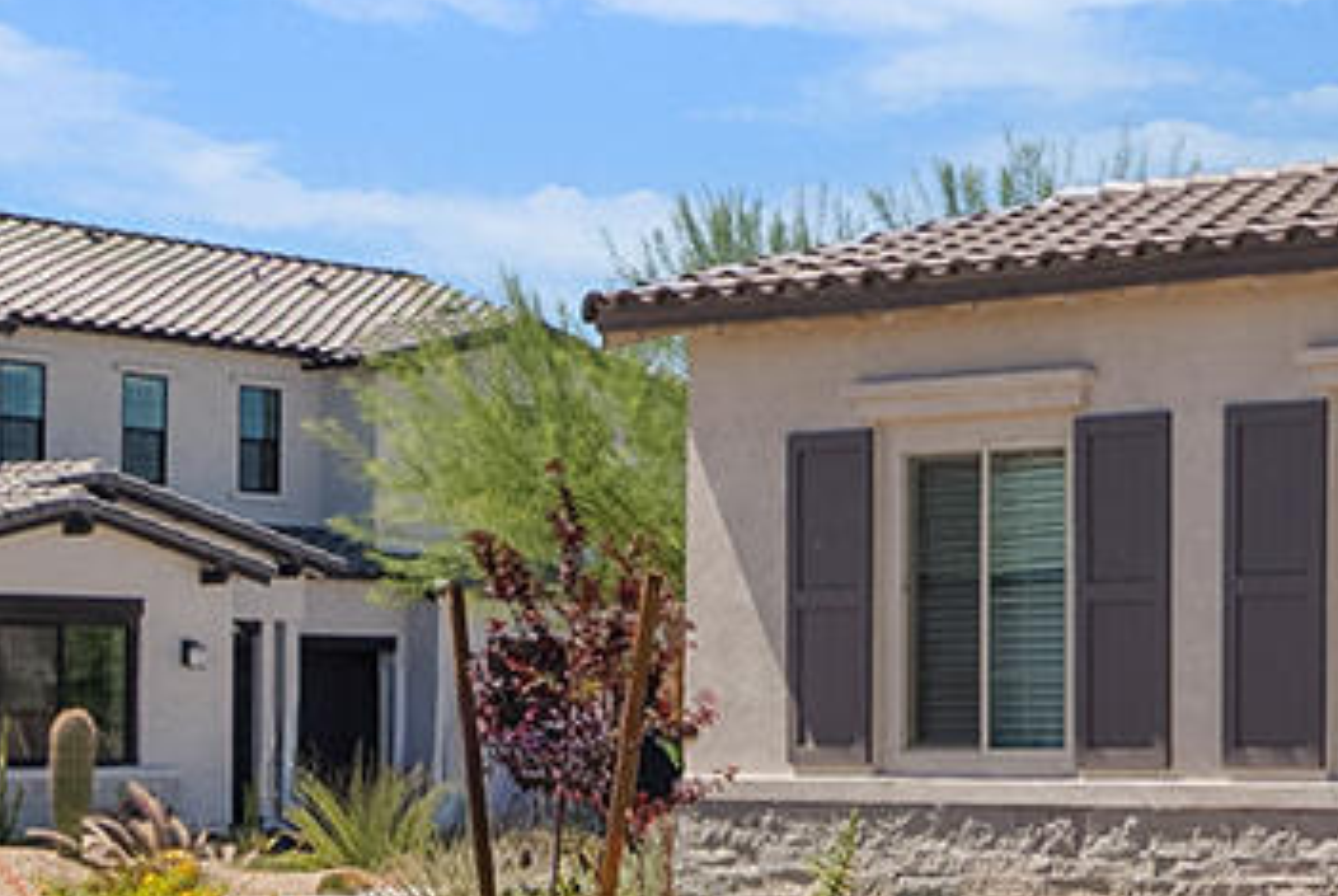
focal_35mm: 82
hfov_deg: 18.3
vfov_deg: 16.6
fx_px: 3051
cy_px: 665
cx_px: 2527
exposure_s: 1/125
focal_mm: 18
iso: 100
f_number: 8
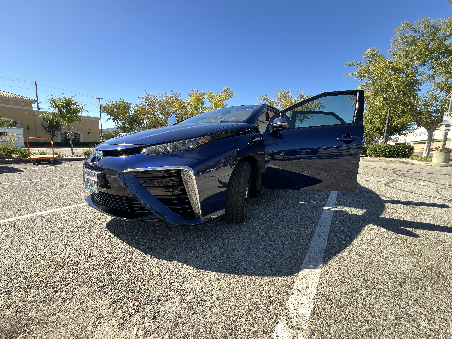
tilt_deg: -7.8
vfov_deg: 89.9
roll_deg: -0.9
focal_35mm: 13
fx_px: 170
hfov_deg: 106.2
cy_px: 170
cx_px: 226
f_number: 1.8
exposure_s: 1/202
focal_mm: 1.57
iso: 32
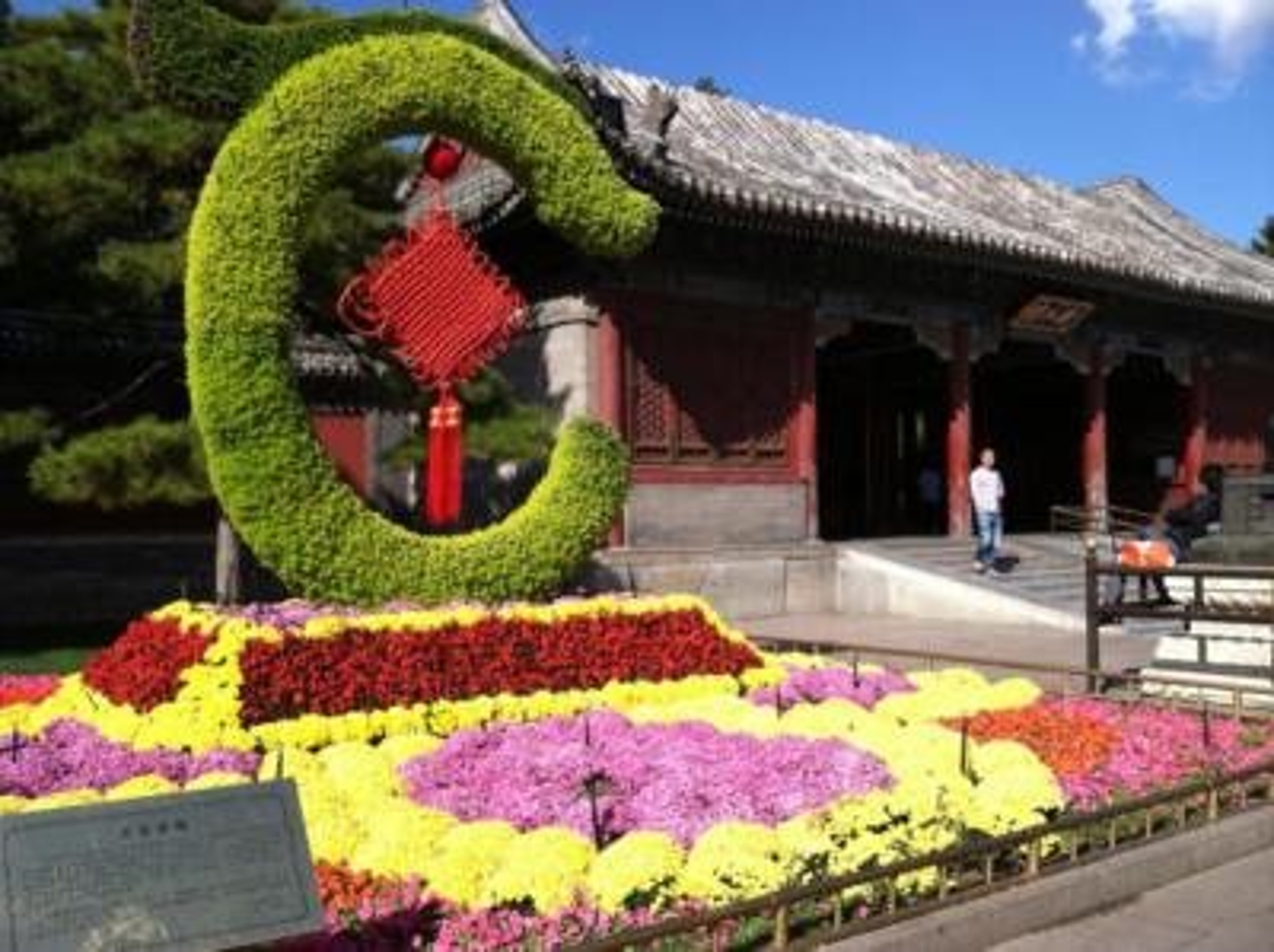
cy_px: 476
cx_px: 637
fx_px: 1287
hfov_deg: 52.7
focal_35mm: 35
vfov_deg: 40.6
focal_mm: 3.85
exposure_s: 1/1000
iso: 80
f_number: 2.8
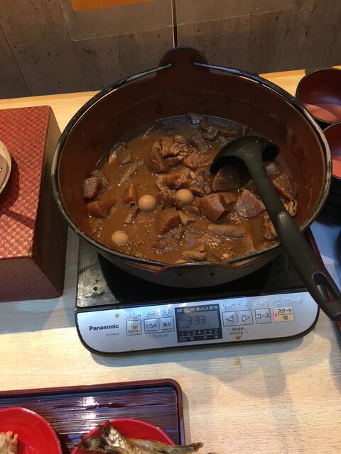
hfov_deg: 48.2
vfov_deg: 61.7
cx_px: 170
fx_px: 381
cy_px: 227
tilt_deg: -57.7
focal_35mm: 29
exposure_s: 1/30
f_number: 2.2
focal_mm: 4.15
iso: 64
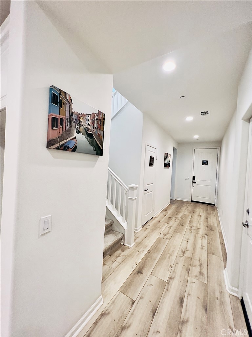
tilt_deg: -0.6
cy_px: 168
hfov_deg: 89.9
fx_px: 126
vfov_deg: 106.2
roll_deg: -3.6
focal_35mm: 13
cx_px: 126
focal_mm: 1.57
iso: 200
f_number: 1.8
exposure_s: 1/120
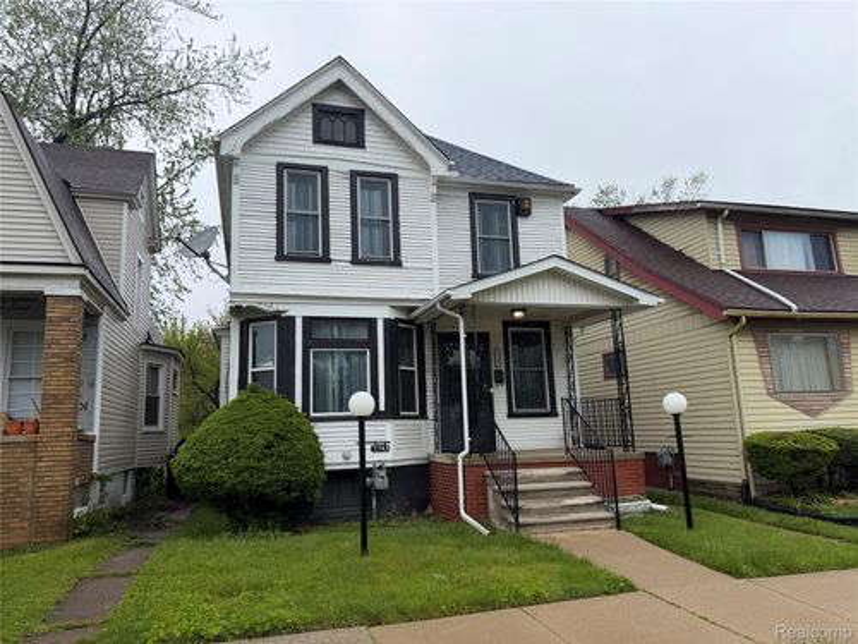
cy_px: 322
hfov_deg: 71.6
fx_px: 595
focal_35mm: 24
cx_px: 429
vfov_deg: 56.8
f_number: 1.78
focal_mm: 6.76
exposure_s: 1/1653
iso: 80
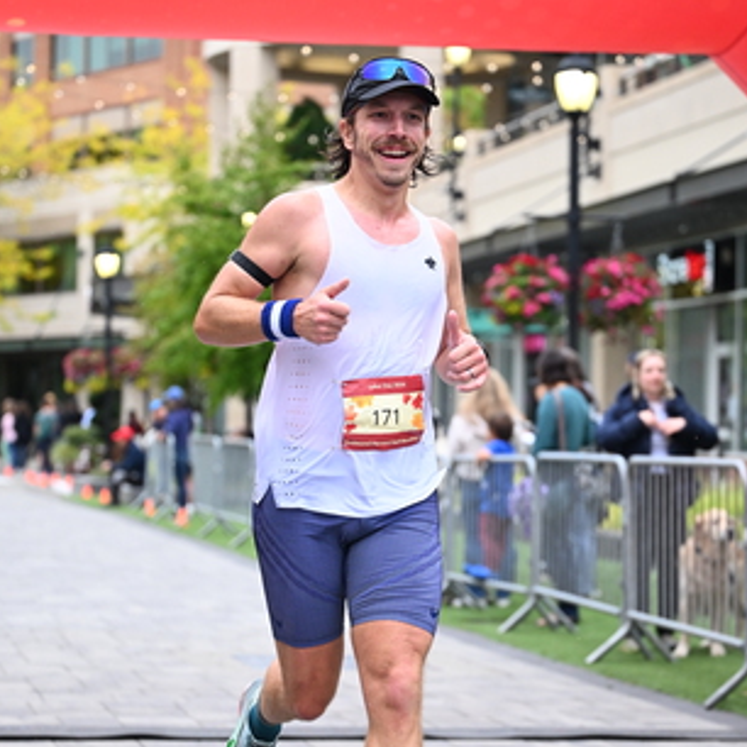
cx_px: 377
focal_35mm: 107
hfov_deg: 16.3
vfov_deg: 16.3
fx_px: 2612
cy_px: 437
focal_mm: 70
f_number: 2.8
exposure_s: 1/1250
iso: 1250
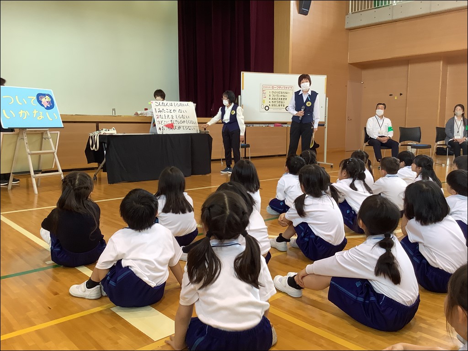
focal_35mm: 31
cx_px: 234
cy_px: 176
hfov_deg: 58.4
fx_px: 419
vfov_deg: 45.4
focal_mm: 3.3
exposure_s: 1/60
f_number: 2.4
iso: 80
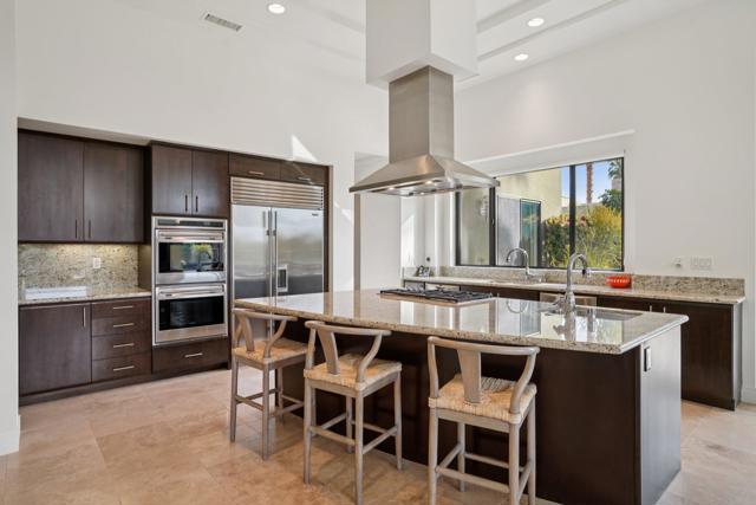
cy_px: 252
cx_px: 378
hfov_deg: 86.9
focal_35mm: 19
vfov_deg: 64.6
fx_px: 399
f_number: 8
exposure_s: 1/30
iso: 250
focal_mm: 19
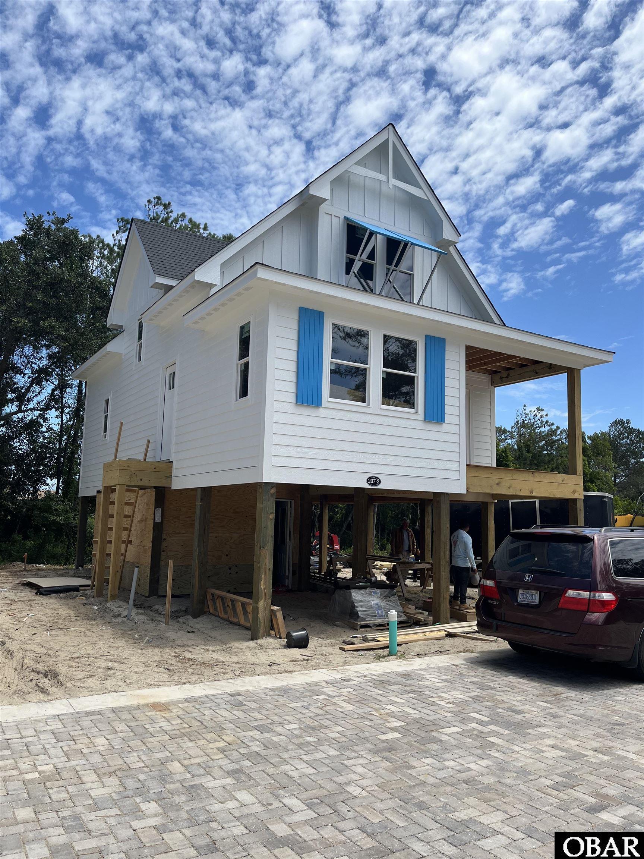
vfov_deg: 67.3
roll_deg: -0.7
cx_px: 322
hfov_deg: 53.1
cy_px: 430
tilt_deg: +8.8
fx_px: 645
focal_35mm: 26
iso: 50
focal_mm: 5.1
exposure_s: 1/4016
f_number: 1.6
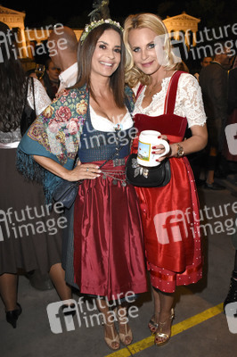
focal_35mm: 30
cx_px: 118
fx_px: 297
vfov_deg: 62.0
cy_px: 178
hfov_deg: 43.5
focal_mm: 20
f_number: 6.3
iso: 3200
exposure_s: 1/60
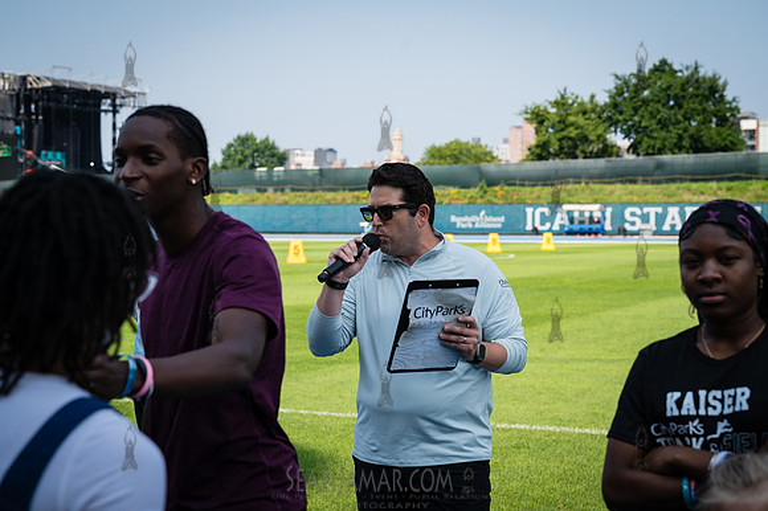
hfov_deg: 30.9
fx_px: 1391
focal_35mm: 65
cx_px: 384
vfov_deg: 20.8
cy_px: 256
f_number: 5
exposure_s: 1/400
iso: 100
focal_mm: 64
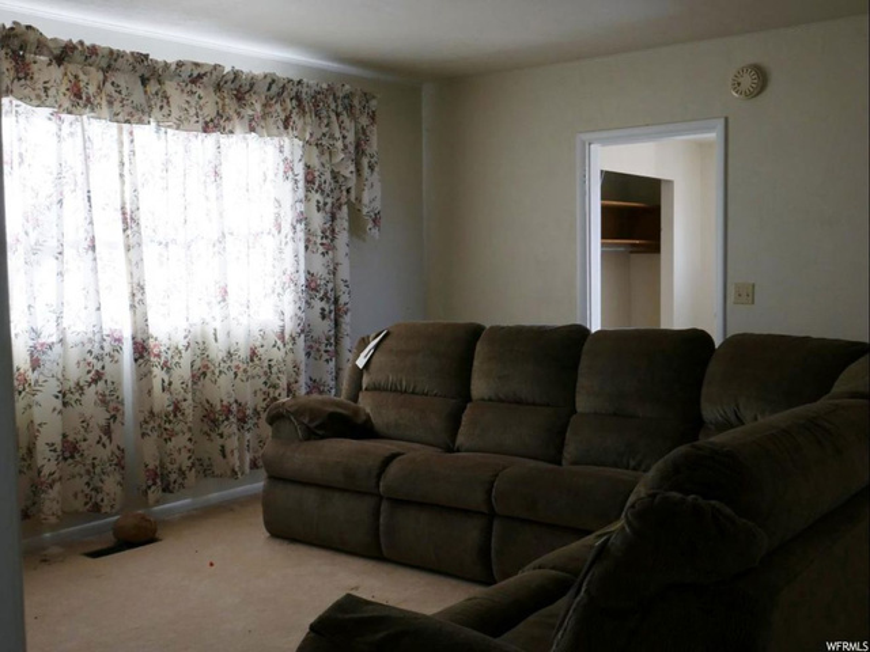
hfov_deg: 46.8
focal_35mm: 40
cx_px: 435
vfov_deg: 36.0
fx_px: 1005
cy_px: 326
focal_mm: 20
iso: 800
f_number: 9
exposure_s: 1/60
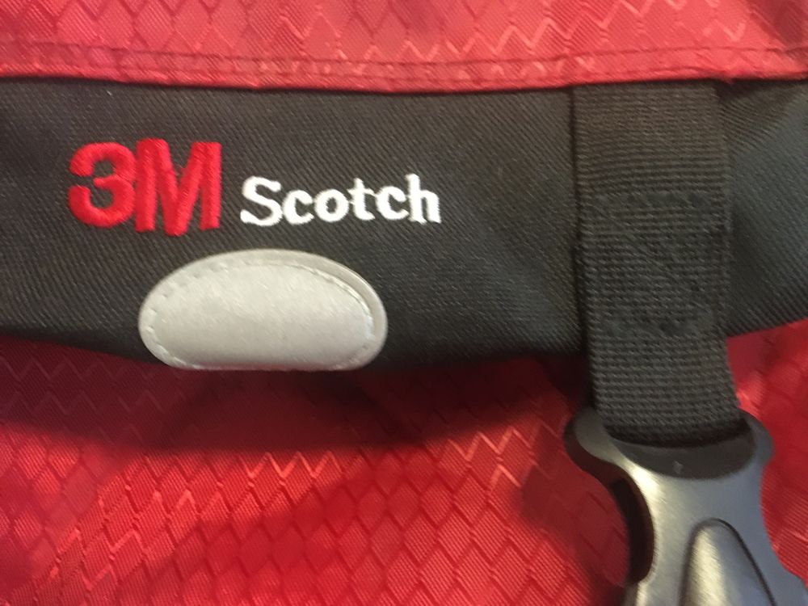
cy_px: 303
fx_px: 677
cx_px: 404
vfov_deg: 48.2
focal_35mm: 29
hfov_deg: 61.7
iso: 320
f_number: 2.2
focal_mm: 4.15
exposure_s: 1/17
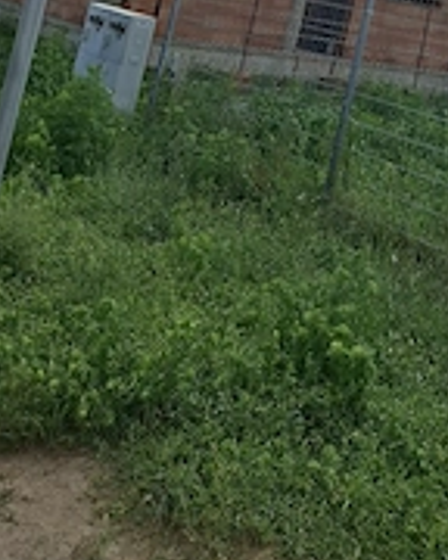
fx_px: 829
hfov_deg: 28.2
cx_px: 460
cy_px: -40
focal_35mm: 50
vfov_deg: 33.1
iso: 50
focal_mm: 5.54
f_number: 1.8
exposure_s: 1/5000
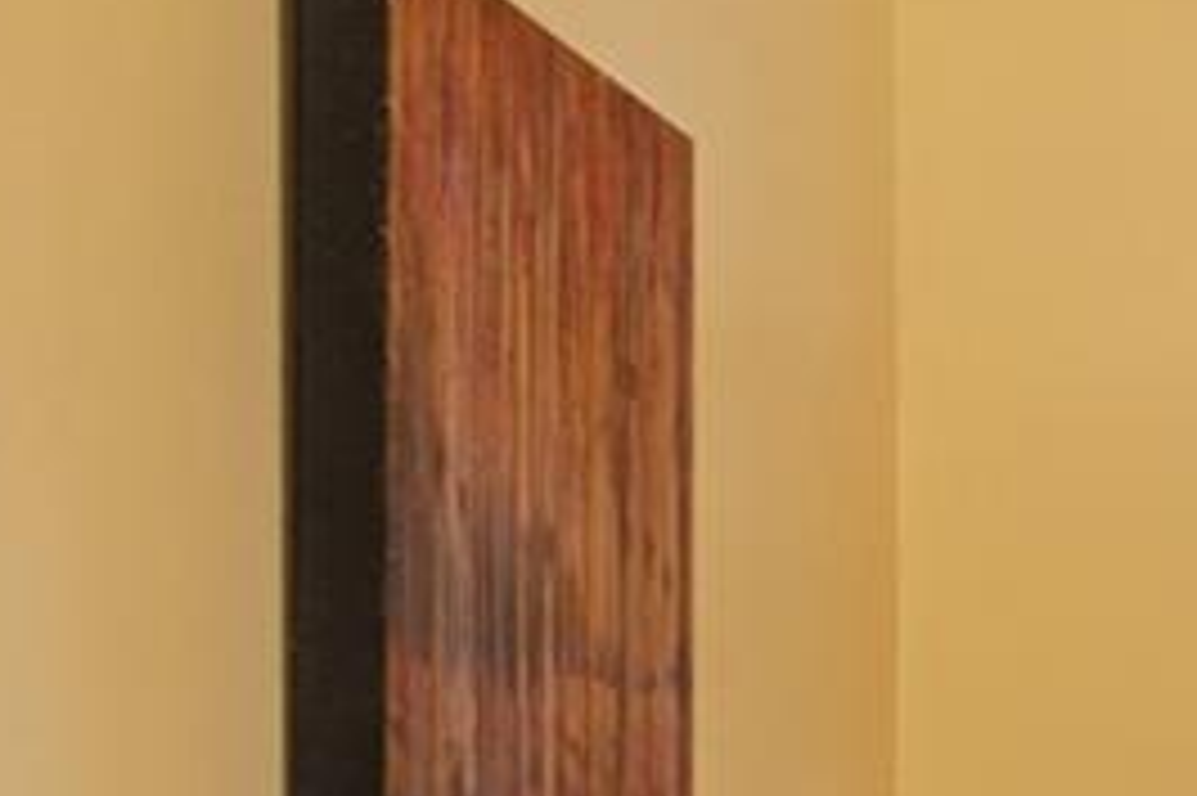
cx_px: 4257
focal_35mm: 131
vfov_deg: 10.2
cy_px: 1097
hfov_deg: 9.3
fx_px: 4353
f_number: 9
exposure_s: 1.6
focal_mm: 17
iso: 320
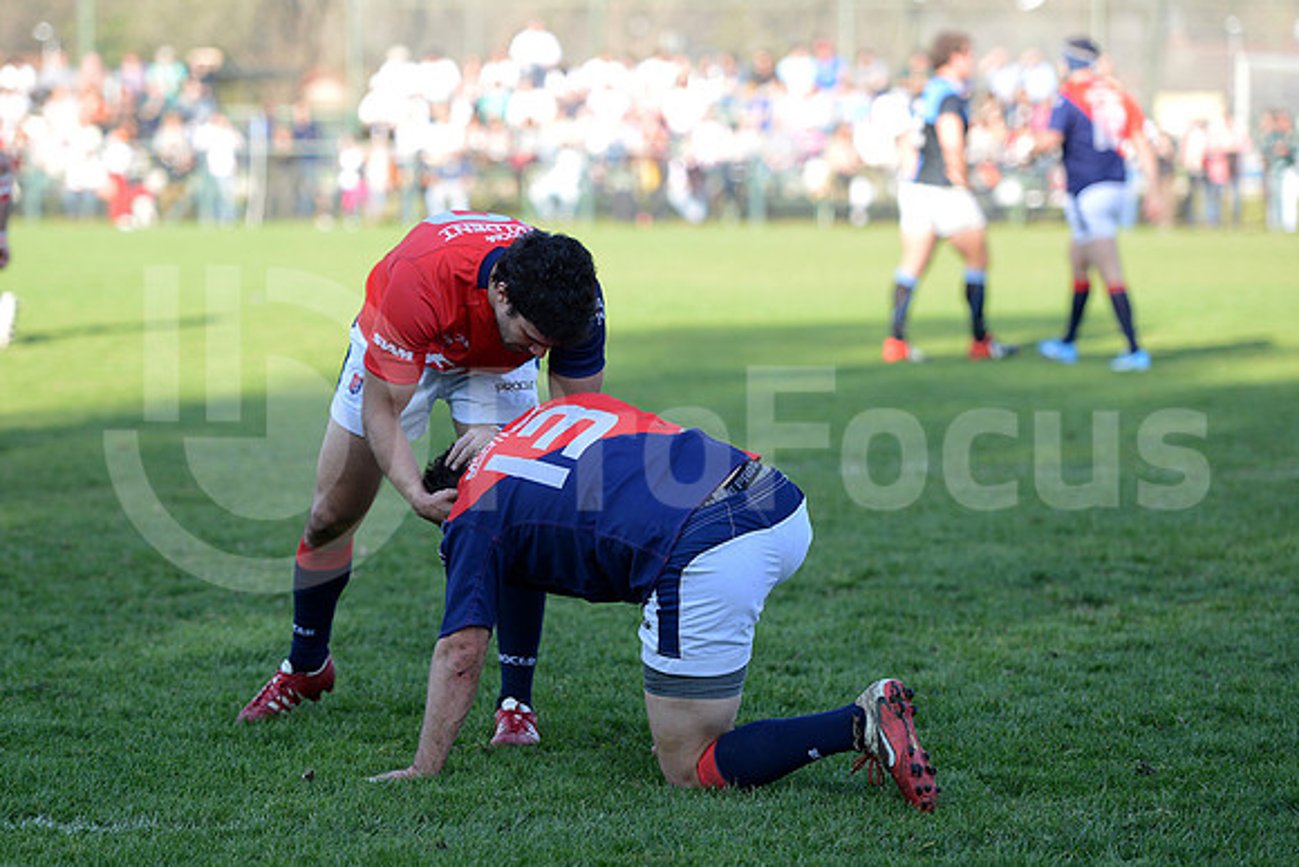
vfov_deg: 11.2
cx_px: 650
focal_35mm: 122
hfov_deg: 16.8
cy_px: 434
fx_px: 4403
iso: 250
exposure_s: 1/500
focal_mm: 122
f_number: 2.8
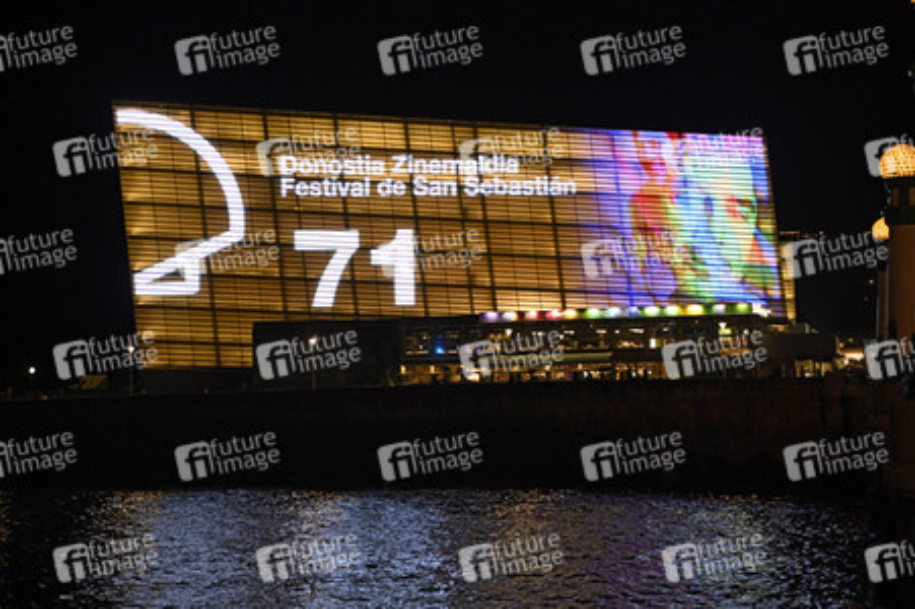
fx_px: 1270
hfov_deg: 39.6
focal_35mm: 50
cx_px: 458
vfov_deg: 27.0
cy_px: 304
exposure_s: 1/100
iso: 1250
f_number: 3.5
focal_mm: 50
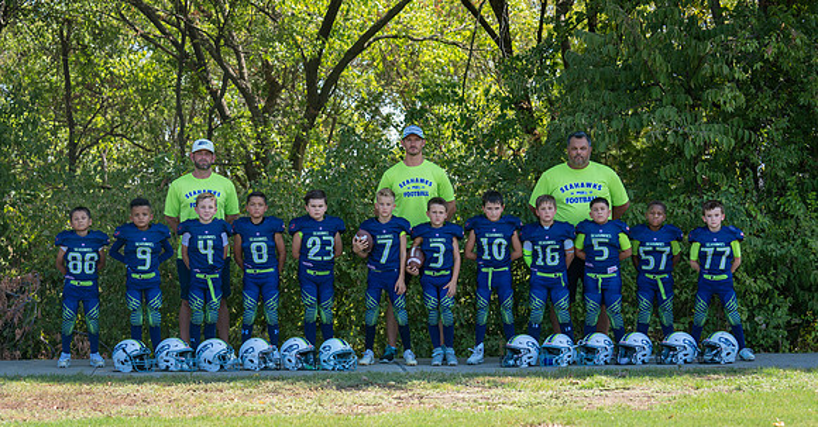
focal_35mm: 85
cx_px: 372
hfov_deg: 25.5
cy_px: 220
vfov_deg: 13.5
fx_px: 1807
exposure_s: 1/250
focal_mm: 70
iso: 125
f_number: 4.5
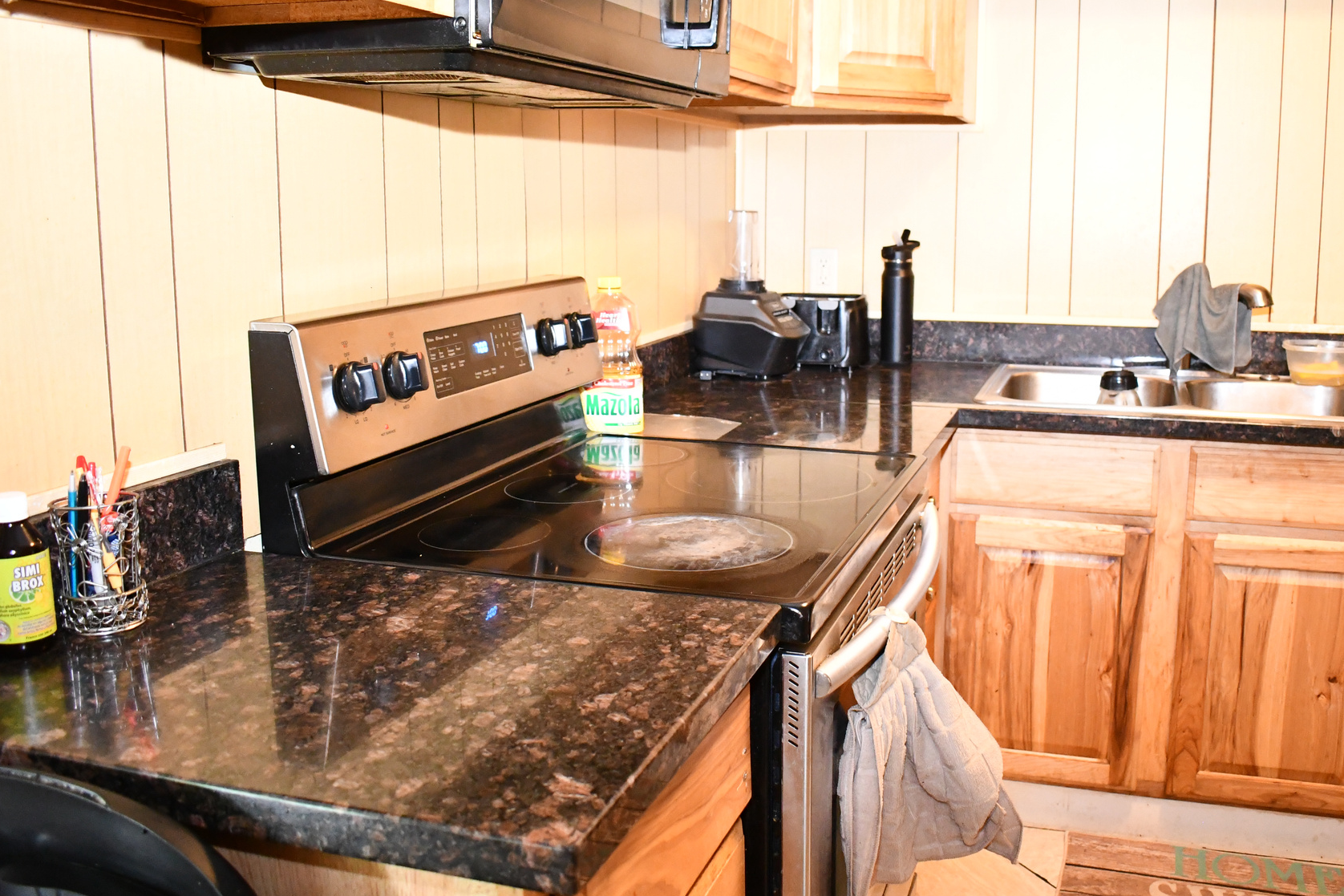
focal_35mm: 33
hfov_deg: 57.1
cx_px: 755
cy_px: 381
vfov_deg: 39.9
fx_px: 1232
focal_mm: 18
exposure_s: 1/60
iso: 5000
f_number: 4
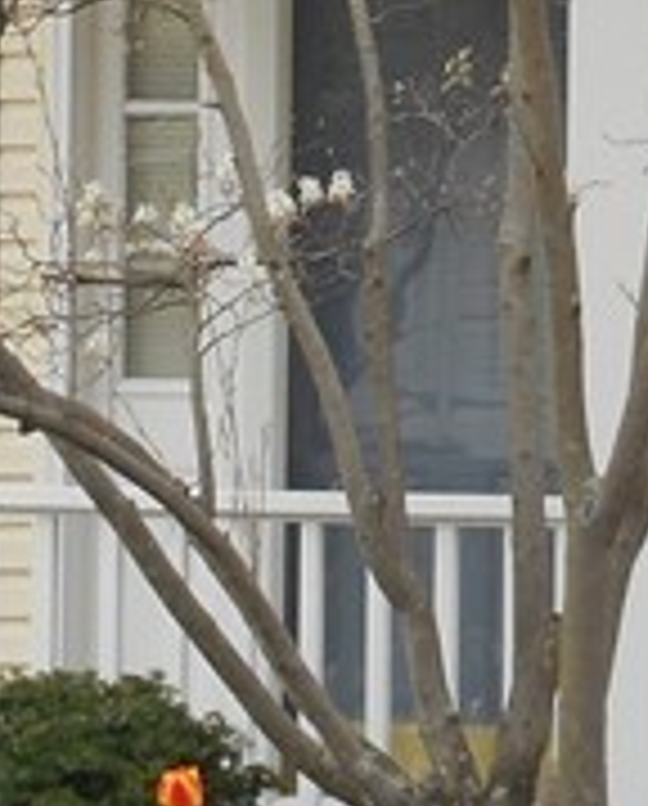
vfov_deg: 6.7
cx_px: 567
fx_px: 6785
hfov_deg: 5.5
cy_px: -257
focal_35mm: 284
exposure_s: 1/60
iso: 125
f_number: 4.9
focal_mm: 9.1
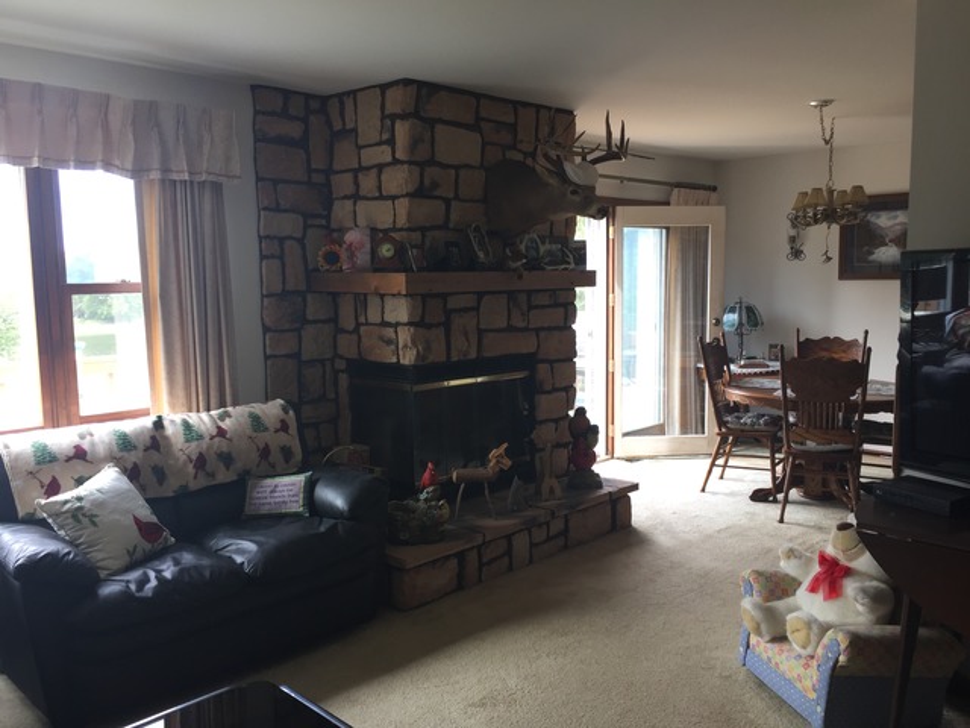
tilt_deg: -7.4
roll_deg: +0.1
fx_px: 813
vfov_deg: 48.2
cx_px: 485
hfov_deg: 61.7
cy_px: 364
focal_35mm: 29
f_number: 2.2
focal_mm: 4.15
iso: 32
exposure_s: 1/40
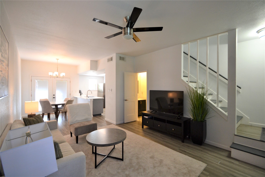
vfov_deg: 77.3
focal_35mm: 15
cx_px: 132
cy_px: 88
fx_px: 110
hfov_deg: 100.4
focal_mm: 10
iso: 500
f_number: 3.5
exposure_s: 1/60
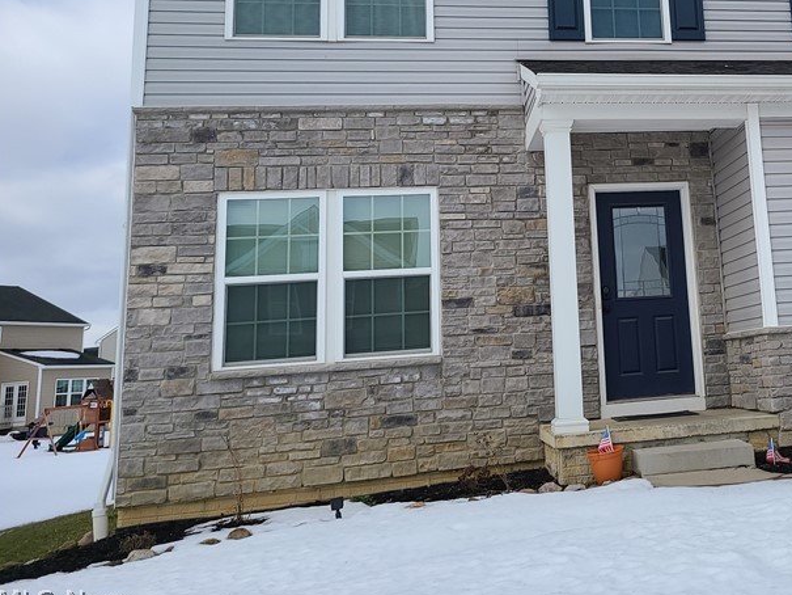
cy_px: 119
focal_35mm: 44
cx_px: 660
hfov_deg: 40.7
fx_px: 1007
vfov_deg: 32.0
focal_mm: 5.4
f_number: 1.8
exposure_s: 1/2497
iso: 40
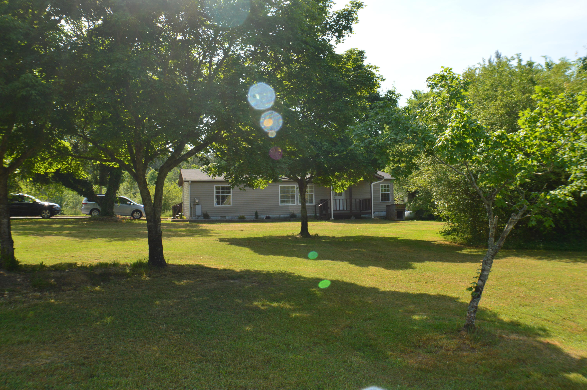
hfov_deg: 49.6
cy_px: 195
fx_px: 635
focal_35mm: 39
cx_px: 294
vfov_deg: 34.1
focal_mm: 26
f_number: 11
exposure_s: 1/400
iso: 400
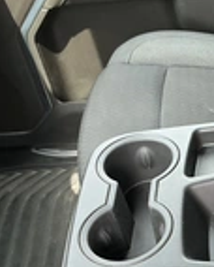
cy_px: 220
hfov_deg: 18.8
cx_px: 263
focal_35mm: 77
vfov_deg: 24.3
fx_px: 608
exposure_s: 1/122
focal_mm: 3
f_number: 1.8
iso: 64
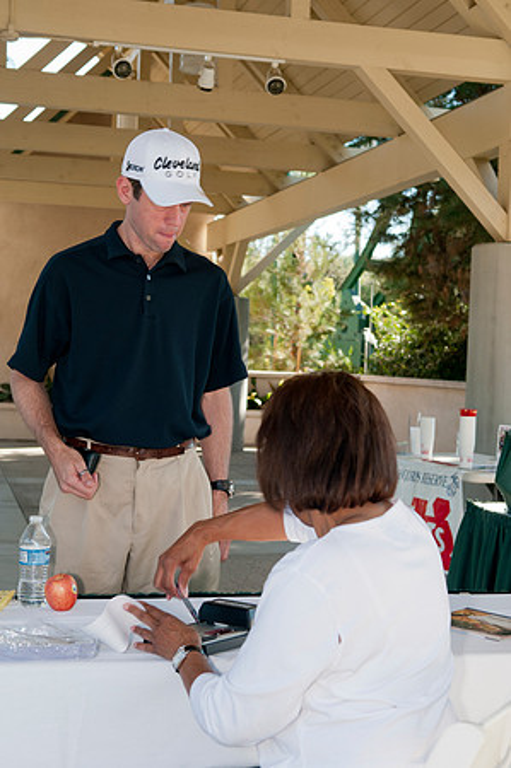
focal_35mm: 57
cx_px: 256
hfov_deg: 23.7
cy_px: 384
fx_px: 1216
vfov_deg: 35.1
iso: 200
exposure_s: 1/80
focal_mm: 38
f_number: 5
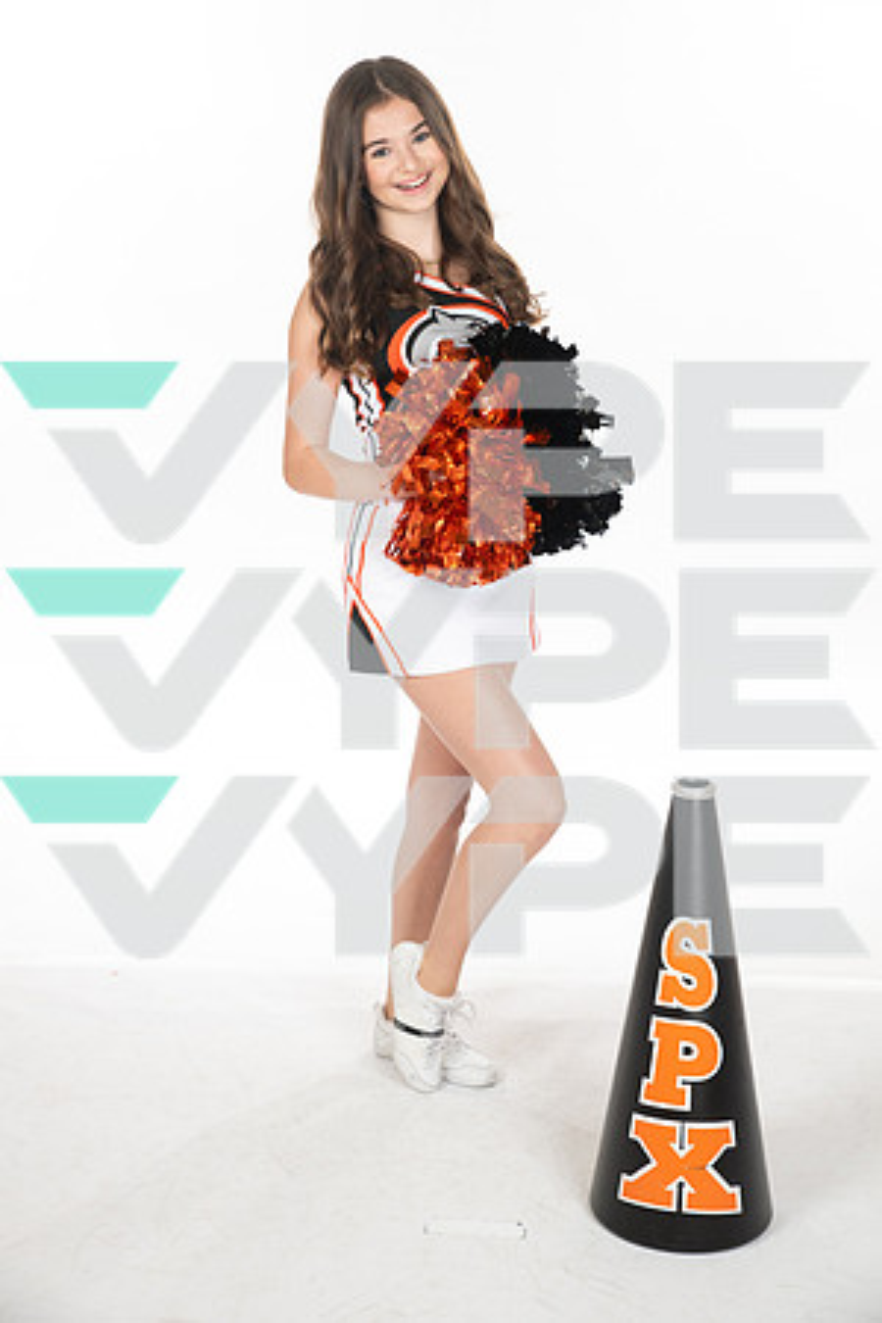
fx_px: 2131
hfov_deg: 23.4
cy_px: 662
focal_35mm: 58
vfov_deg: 34.5
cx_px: 441
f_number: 8
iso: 800
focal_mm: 58
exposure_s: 1/320
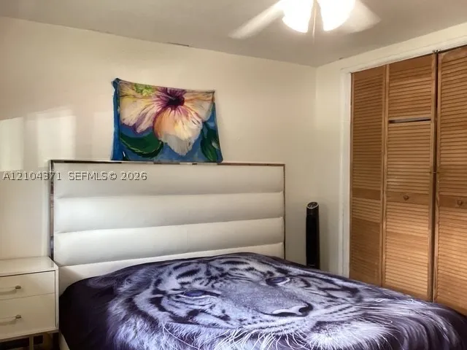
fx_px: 418
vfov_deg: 45.4
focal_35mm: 31
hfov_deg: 58.4
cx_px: 234
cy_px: 175
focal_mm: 3.3
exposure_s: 1/60
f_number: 2.4
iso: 125
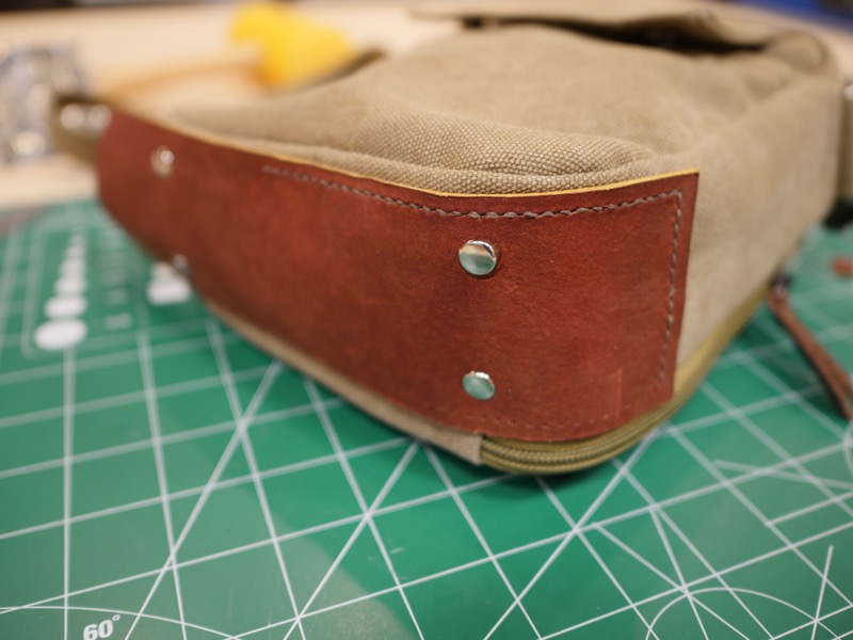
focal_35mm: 30
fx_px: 739
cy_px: 320
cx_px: 426
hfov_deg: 60.0
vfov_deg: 46.8
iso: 250
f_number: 1.7
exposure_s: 1/60
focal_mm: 15
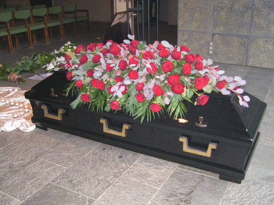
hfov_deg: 49.0
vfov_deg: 37.7
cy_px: 102
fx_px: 301
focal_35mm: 38
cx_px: 137
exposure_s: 1/40
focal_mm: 5.8
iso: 200
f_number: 2.8
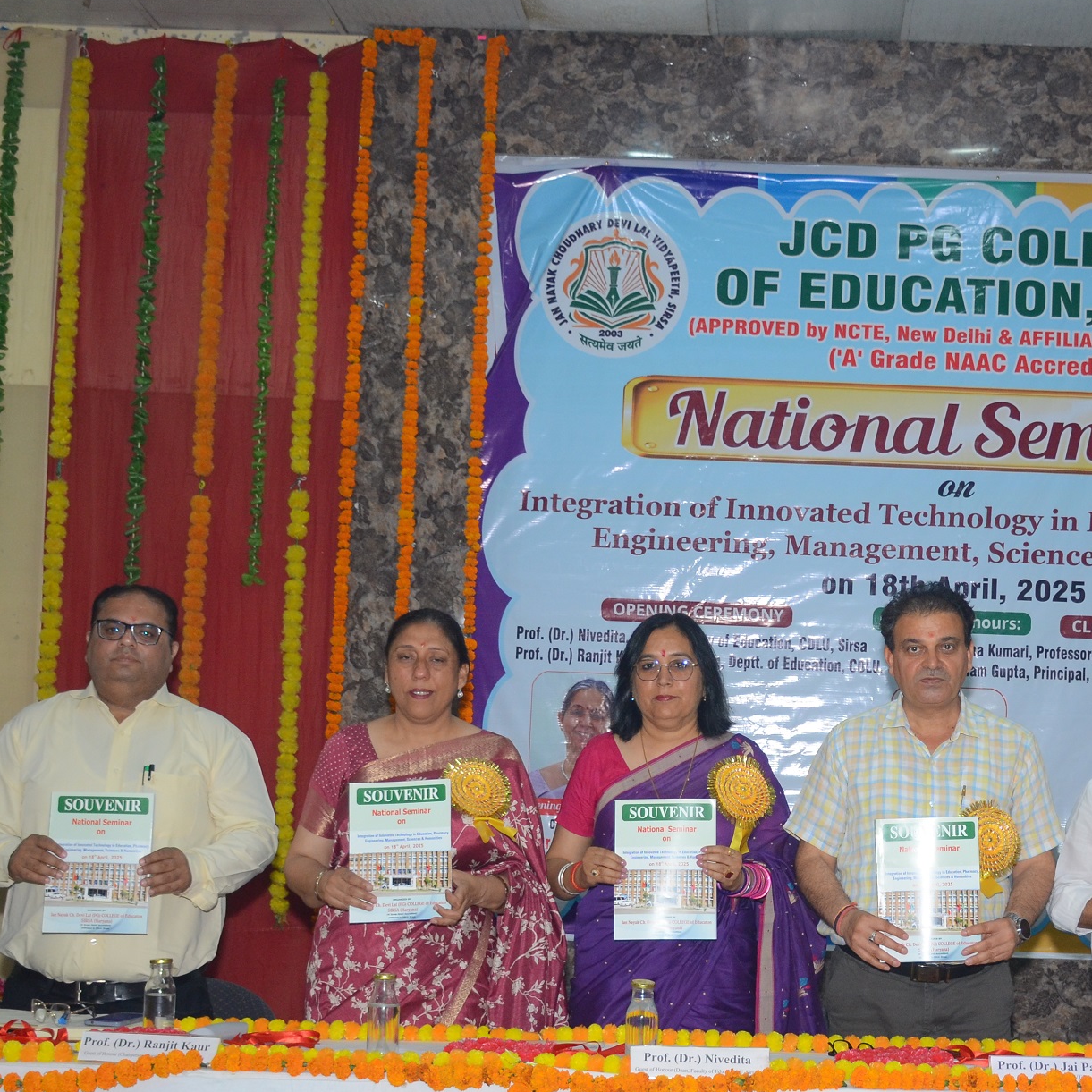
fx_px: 2141
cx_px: 815
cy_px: 669
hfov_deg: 28.2
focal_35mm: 60
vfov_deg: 28.5
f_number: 3.8
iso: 640
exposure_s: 1/160
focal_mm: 24
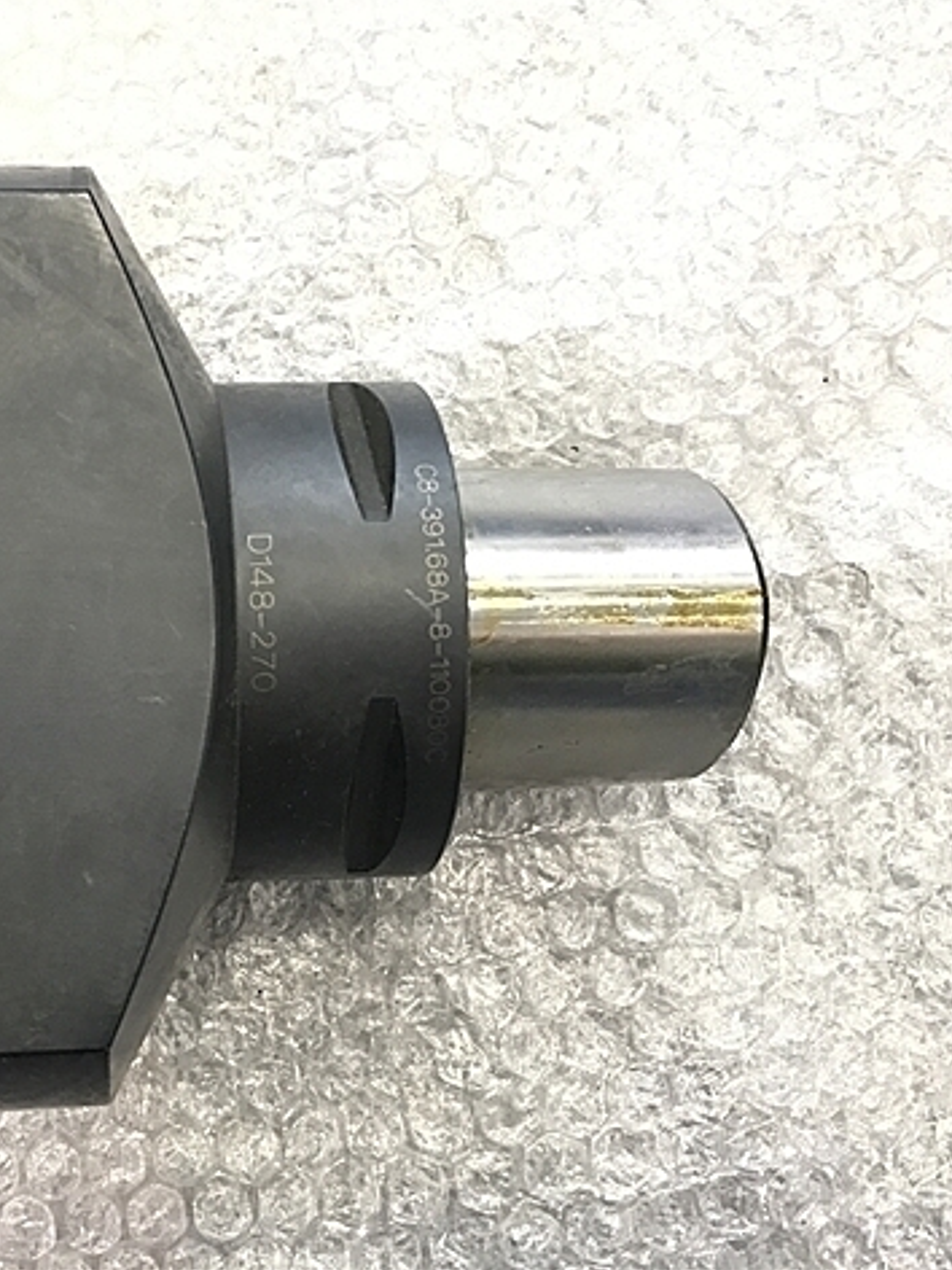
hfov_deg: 36.9
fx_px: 1393
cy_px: 630
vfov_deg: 49.0
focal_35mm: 38
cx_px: 242
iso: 40
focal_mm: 3.99
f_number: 1.8
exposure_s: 1/24
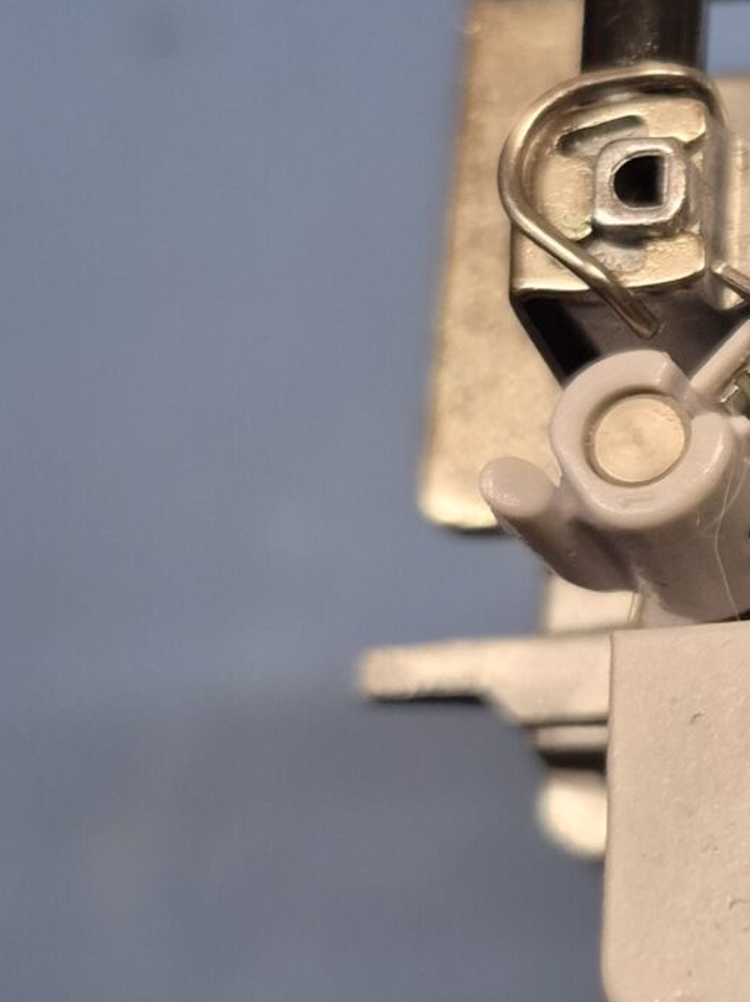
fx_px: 2487
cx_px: 1187
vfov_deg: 22.8
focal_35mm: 86
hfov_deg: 15.5
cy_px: 437
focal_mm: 5.4
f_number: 1.8
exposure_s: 1/120
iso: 200
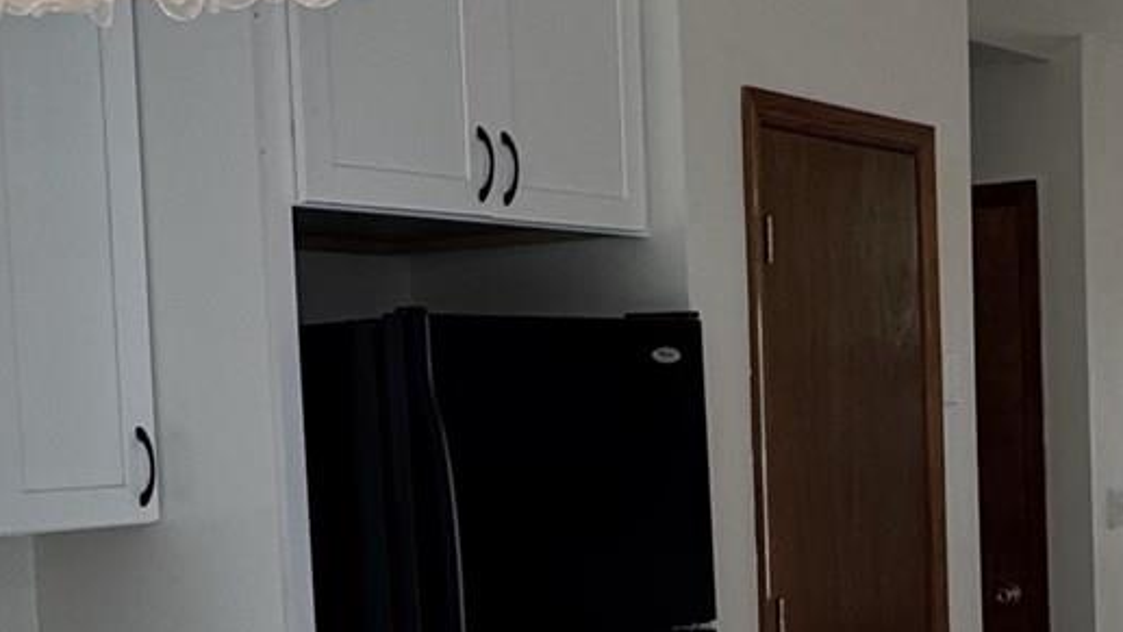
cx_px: 862
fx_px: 2025
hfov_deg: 30.4
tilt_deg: -4.7
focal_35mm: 68
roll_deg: +2.3
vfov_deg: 17.5
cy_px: 536
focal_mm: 2.22
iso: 100
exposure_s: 1/120
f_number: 2.2
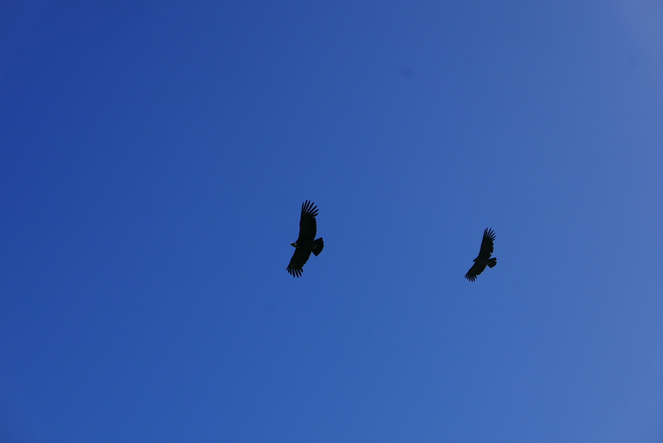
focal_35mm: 75
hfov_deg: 27.0
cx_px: 332
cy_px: 222
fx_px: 1382
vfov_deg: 18.2
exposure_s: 1/1600
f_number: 5.6
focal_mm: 34
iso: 200
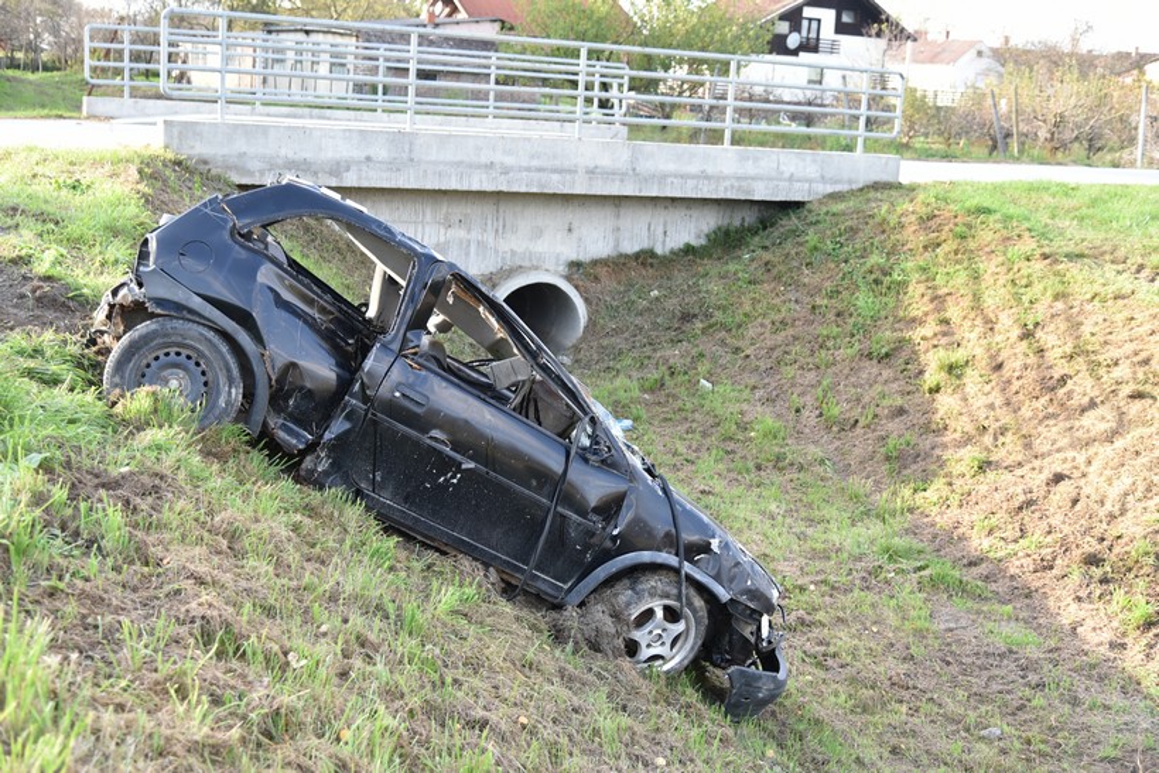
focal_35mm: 50
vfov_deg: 27.0
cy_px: 386
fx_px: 1610
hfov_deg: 39.6
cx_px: 580
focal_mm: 50
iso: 500
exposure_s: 1/320
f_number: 4
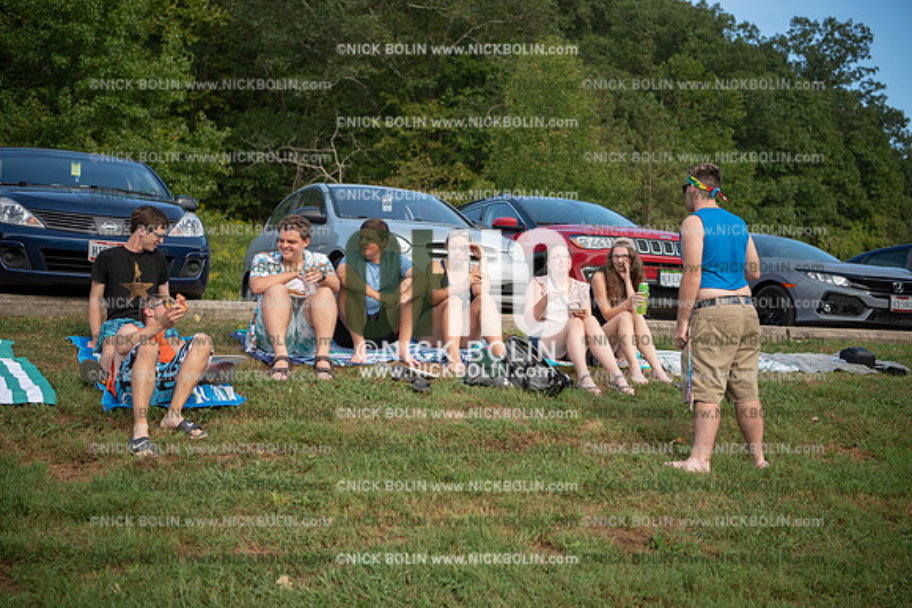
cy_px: 304
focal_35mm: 50
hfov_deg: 39.6
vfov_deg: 27.0
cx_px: 456
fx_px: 1267
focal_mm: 50
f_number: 3.2
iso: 160
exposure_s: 1/640
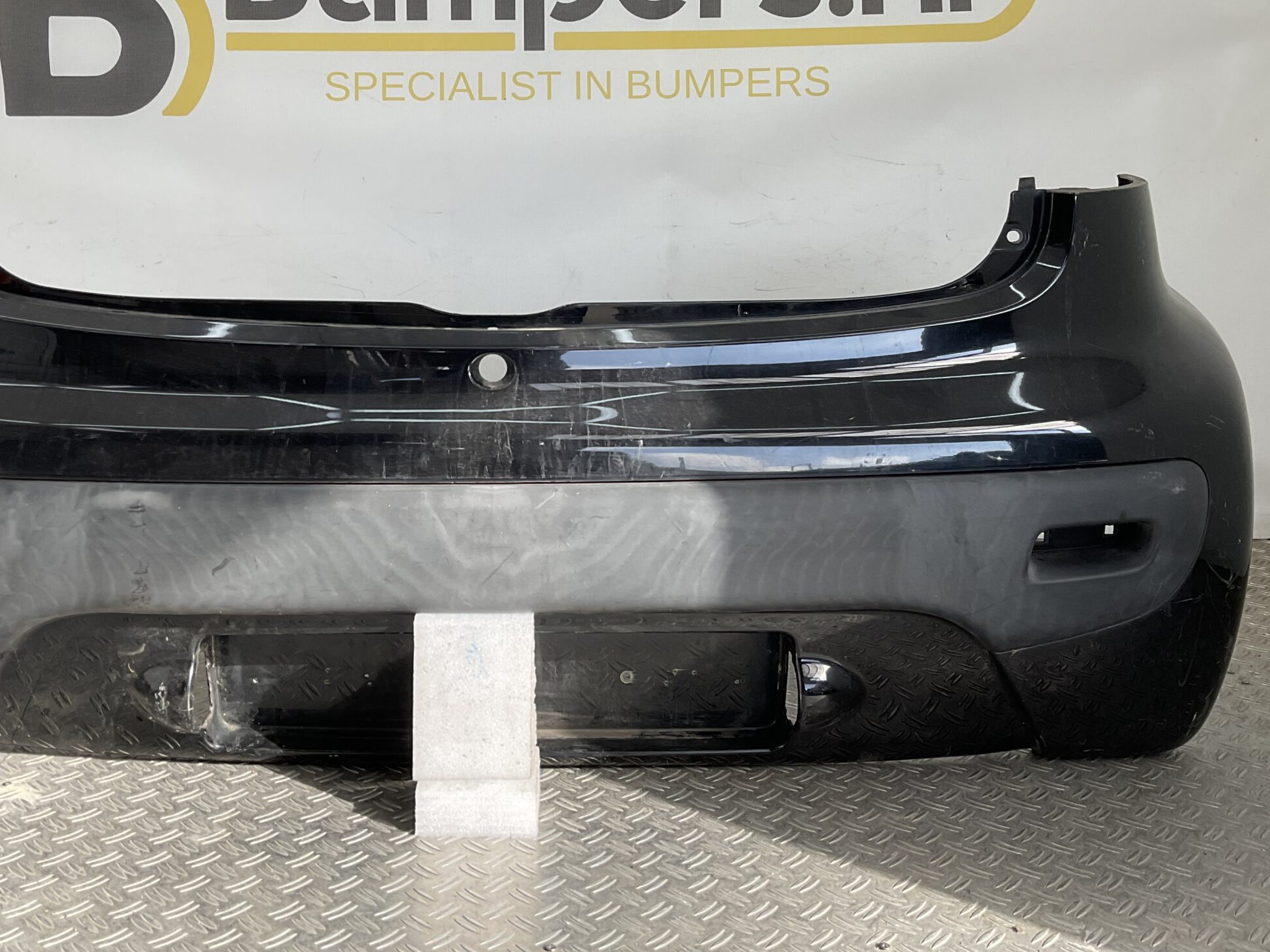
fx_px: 1394
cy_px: 359
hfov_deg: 48.8
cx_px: 526
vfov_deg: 37.5
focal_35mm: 38
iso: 16
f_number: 1.8
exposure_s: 1/283
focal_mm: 3
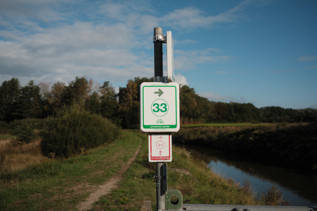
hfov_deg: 54.4
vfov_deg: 37.9
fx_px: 308
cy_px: 106
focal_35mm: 35
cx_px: 158
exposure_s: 1/11000
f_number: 2.8
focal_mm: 23
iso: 500
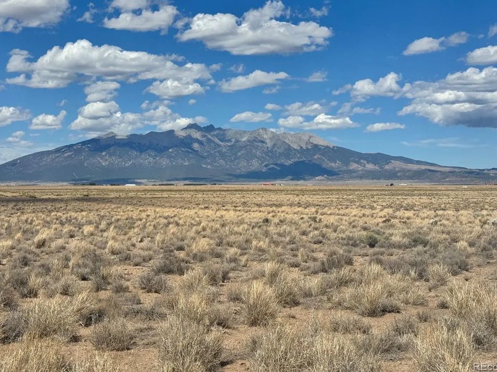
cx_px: 246
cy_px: 161
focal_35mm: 55
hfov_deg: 34.9
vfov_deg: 26.5
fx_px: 789
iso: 80
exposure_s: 1/10526
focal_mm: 6.76
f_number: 1.78
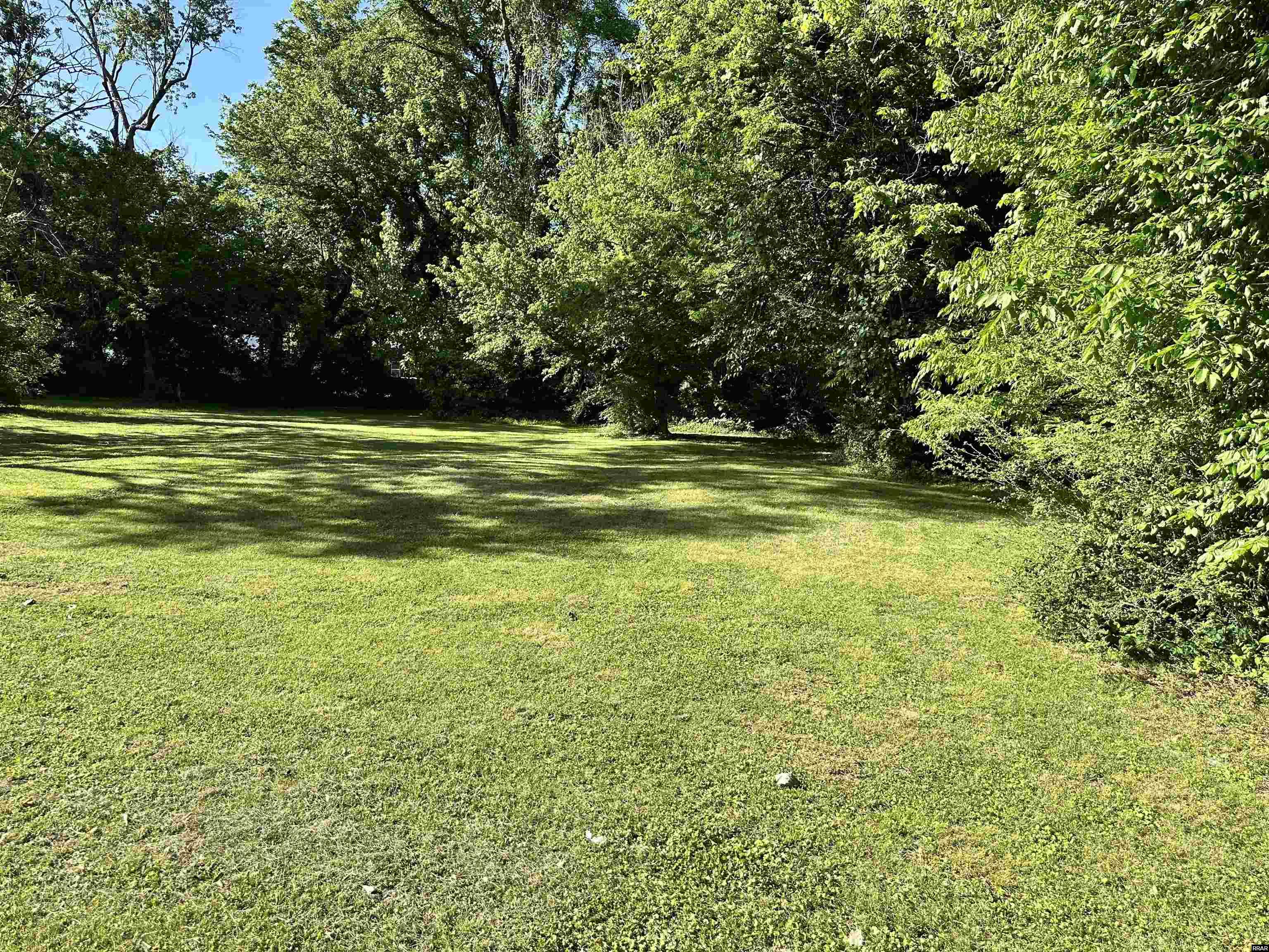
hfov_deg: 71.6
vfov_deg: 56.8
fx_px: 880
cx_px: 634
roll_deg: -1.5
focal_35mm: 24
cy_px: 476
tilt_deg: -4.8
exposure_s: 1/1664
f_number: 1.78
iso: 80
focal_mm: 6.86
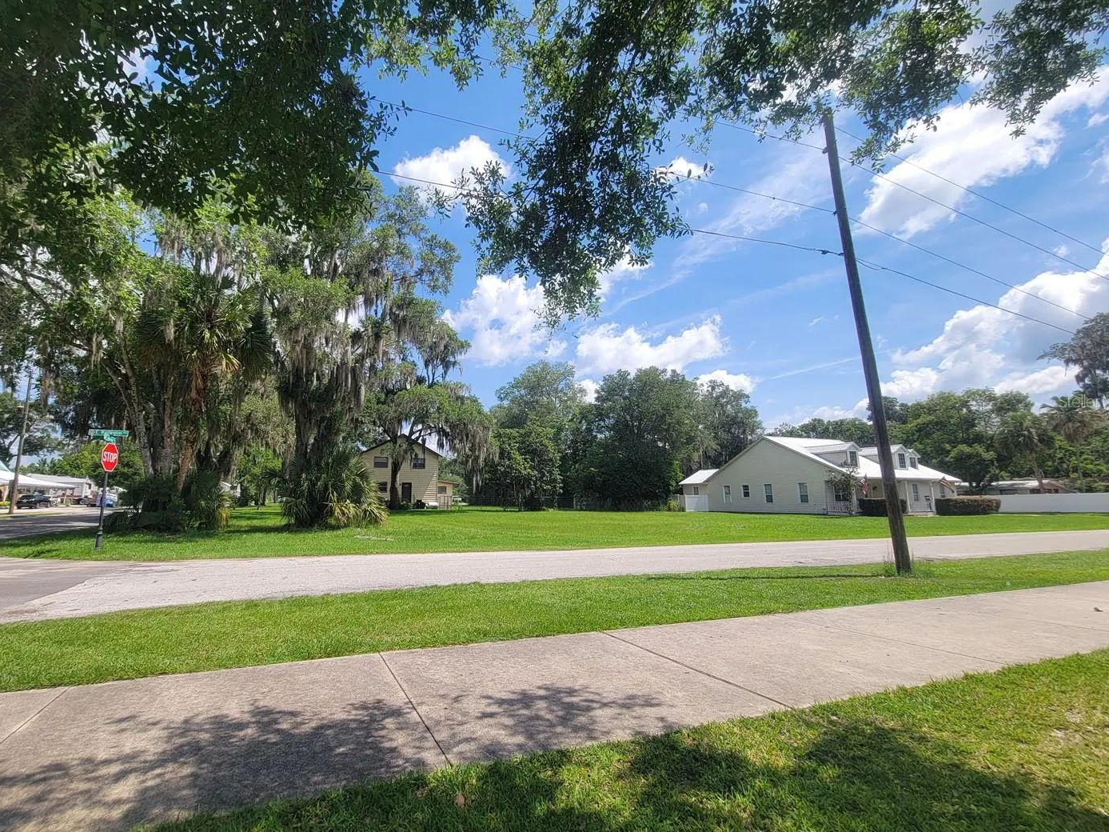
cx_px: 494
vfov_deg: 81.7
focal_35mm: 15
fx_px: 481
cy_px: 401
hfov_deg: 97.8
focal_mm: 2.2
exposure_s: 1/1468
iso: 50
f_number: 2.2
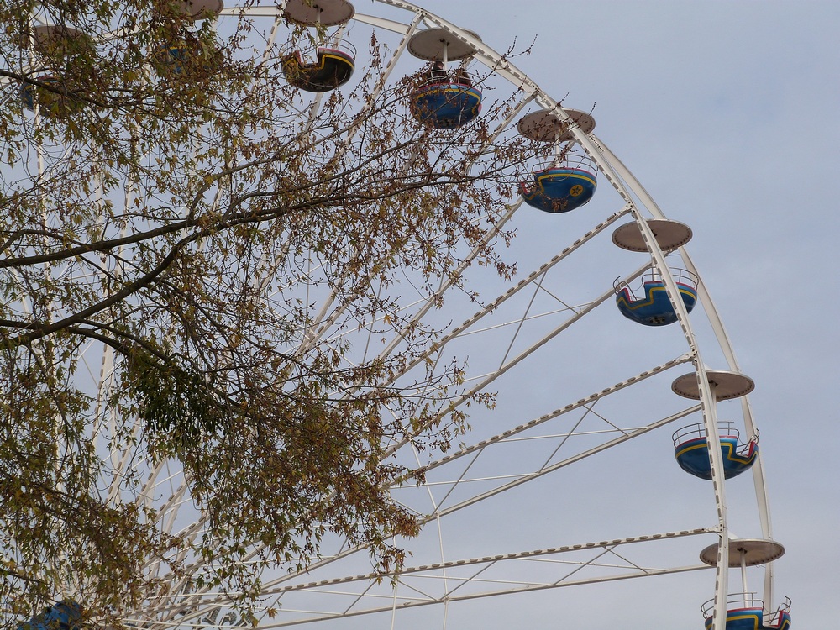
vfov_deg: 12.3
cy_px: 315
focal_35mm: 120
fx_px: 2912
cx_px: 420
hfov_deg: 16.4
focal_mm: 21.6
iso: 100
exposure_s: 1/400
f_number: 5.6
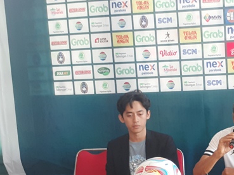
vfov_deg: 19.5
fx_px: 506
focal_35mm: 75
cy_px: 127
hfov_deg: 25.0
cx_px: 226
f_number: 1.9
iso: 125
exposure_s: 1/50
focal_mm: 3.6
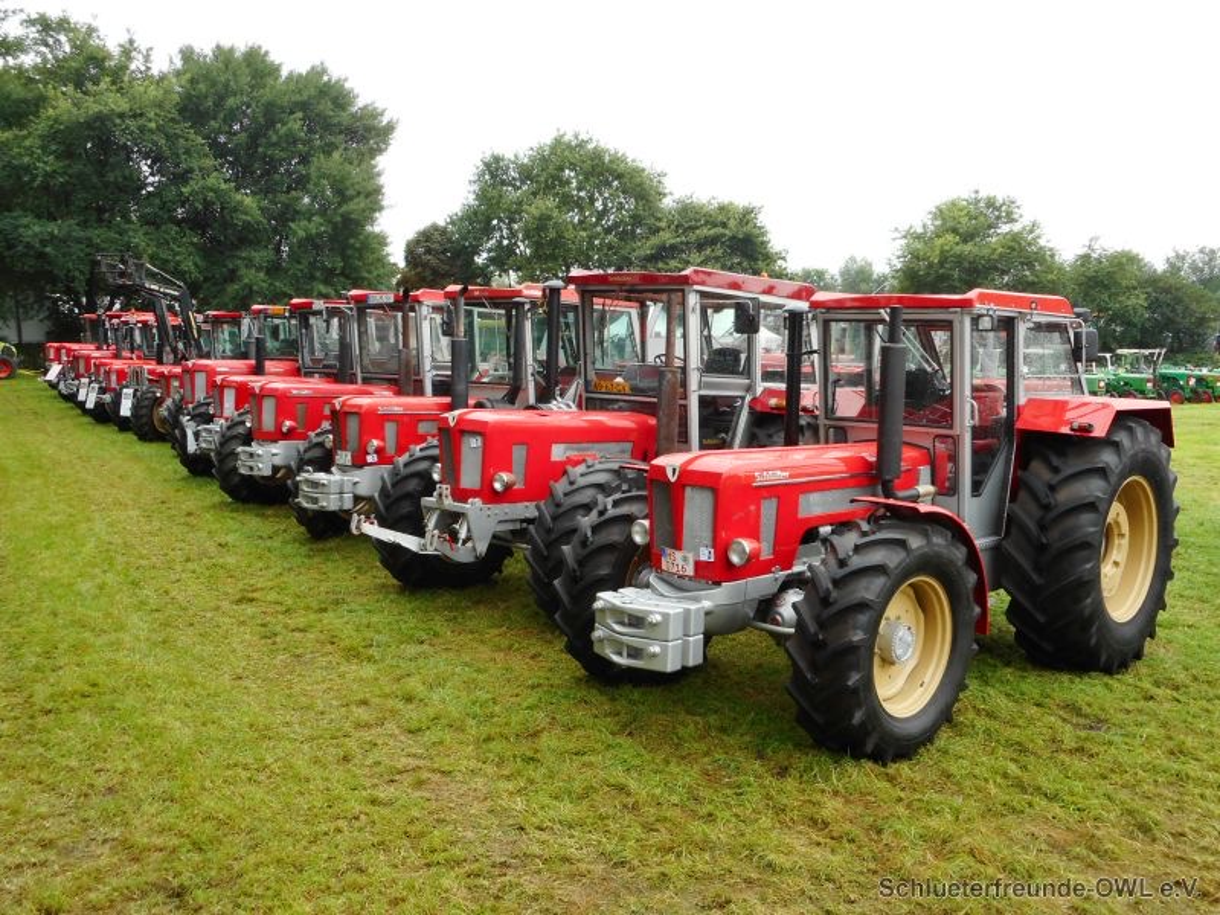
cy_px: 458
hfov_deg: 54.0
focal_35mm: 34
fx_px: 1198
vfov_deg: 41.8
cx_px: 610
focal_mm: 6
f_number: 4.2
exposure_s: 1/50
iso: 80
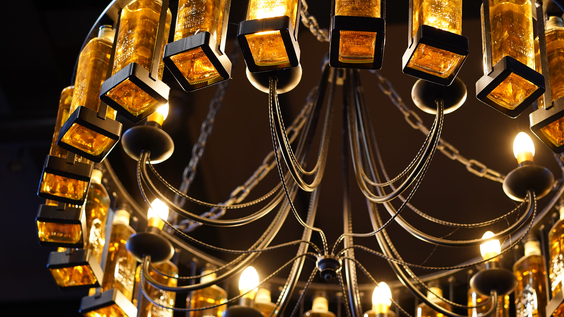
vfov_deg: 14.9
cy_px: 171
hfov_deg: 26.1
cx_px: 355
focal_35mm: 81
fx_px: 1211
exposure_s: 1/60
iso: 1250
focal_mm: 55
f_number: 2.8
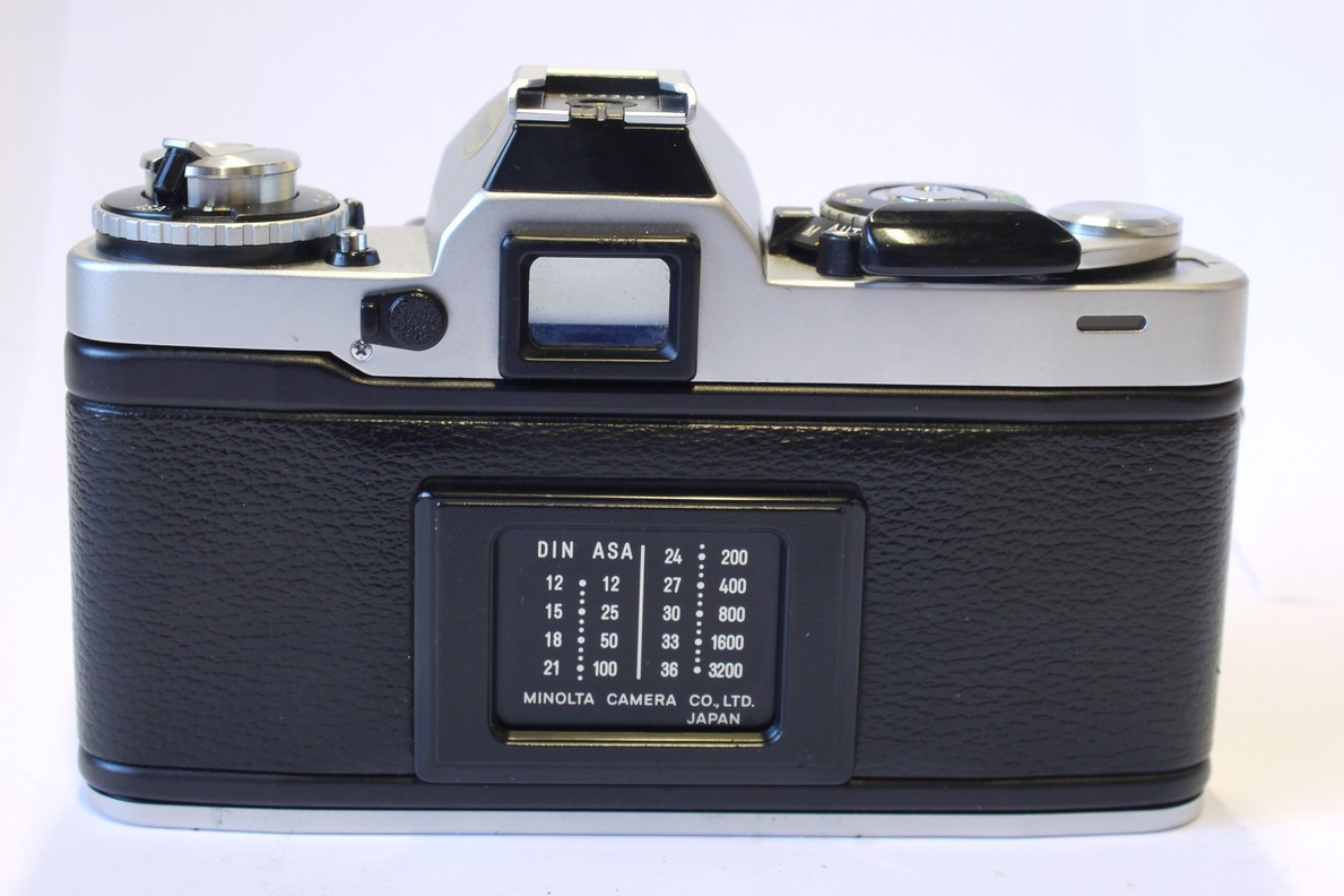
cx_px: 675
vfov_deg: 21.6
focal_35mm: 63
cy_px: 413
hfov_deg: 31.9
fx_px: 2351
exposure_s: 1/20
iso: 400
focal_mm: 30
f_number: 7.1
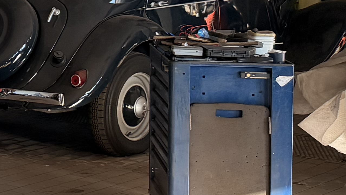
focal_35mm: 117
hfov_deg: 14.3
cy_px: -24
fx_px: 1073
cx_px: -410
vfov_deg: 10.2
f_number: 1.78
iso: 200
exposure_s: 1/204
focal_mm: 6.76
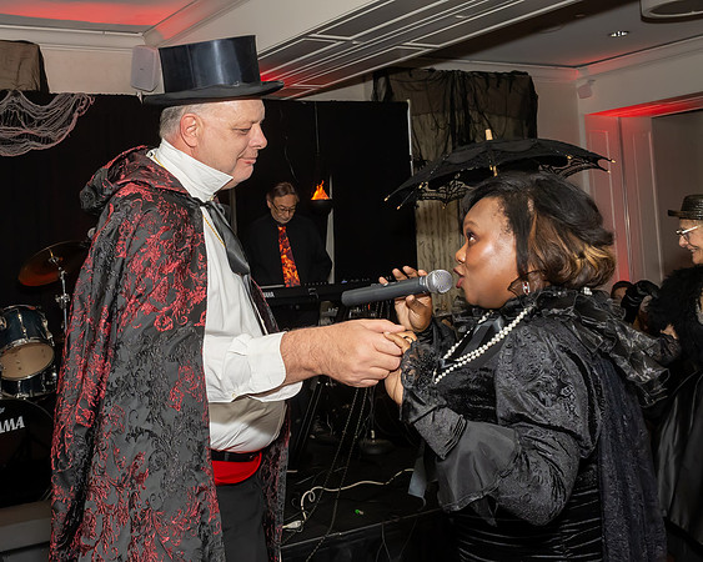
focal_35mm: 40
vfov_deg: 37.5
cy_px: 223
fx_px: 825
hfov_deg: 45.3
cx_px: 218
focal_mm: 17
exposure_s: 1/250
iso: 800
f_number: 7.1
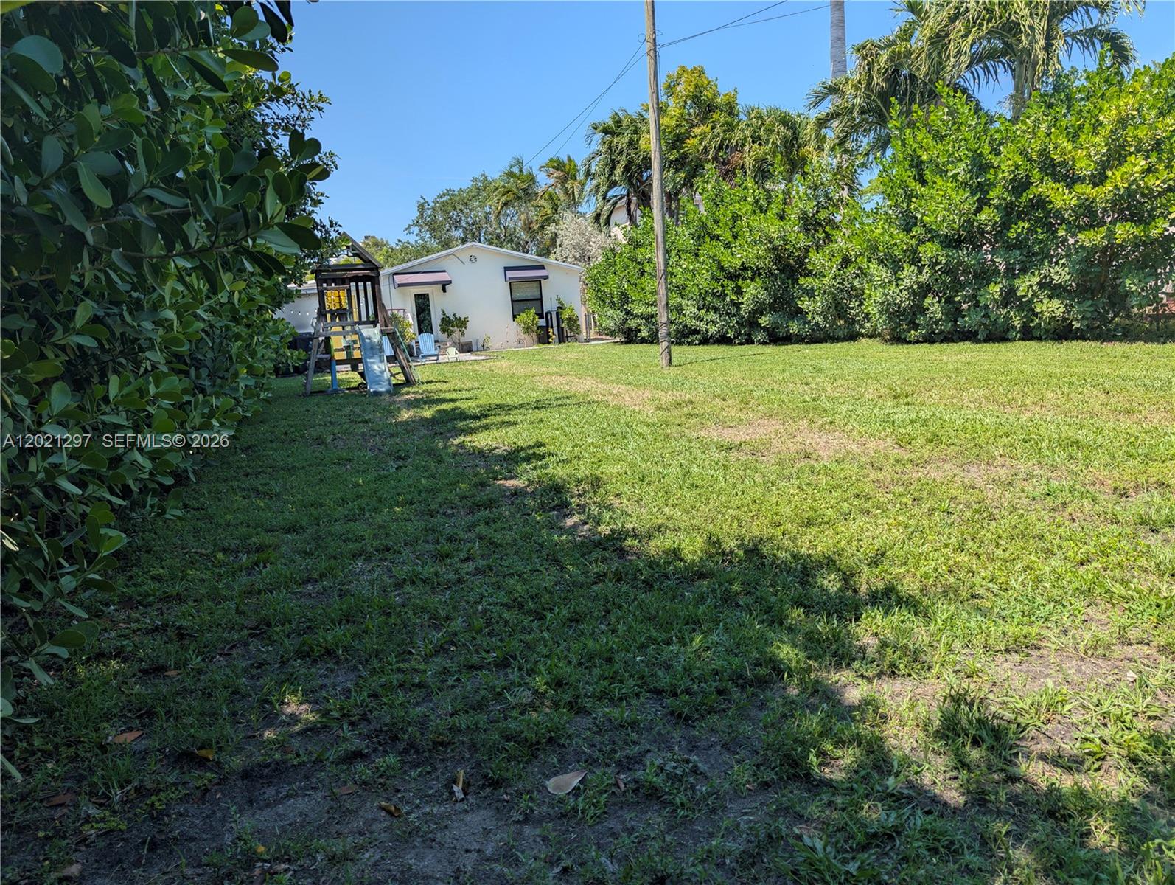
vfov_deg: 56.9
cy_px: 442
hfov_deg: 71.5
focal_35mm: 24
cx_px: 588
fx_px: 816
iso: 22
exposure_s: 1/926
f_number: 1.68
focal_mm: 6.9
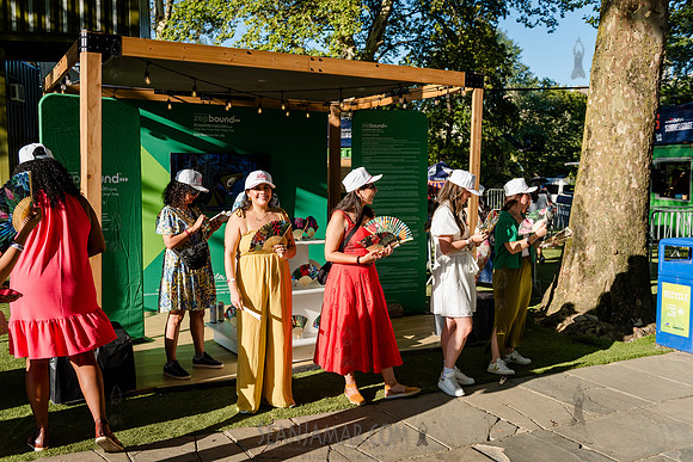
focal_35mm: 35
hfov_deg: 54.4
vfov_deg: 37.9
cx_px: 346
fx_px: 674
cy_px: 231
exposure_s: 1/2000
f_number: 3.5
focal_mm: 35
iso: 500
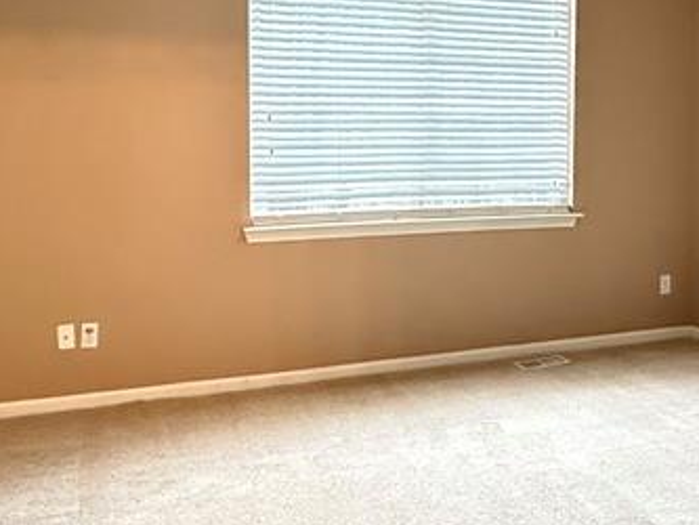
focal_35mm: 43
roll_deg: -0.4
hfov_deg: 43.3
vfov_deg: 33.2
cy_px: 164
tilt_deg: -3.2
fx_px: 869
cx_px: 464
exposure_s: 1/40
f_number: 2.2
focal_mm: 2.22
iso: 1000
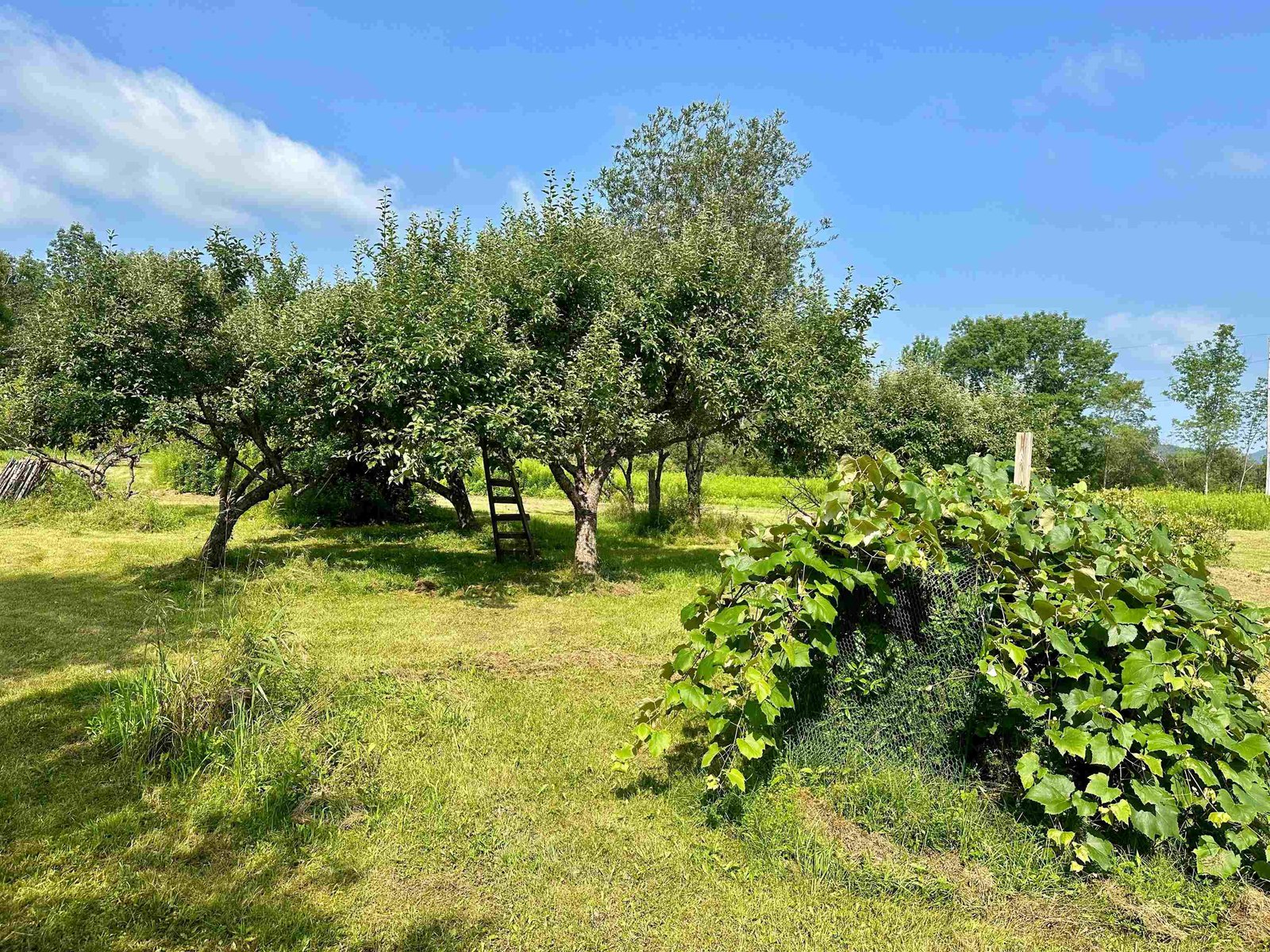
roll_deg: -3.6
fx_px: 881
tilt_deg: -2.1
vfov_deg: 56.8
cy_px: 476
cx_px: 635
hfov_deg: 71.6
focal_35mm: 24
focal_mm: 6.86
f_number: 1.78
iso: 80
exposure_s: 1/2882
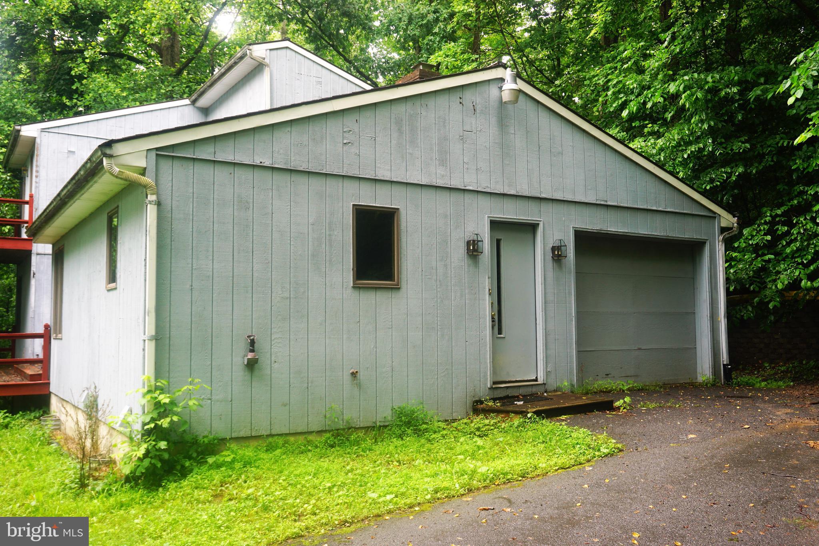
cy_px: 273
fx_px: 717
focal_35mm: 32
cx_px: 410
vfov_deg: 41.7
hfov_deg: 59.5
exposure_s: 1/60
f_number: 4.5
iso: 100
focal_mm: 21
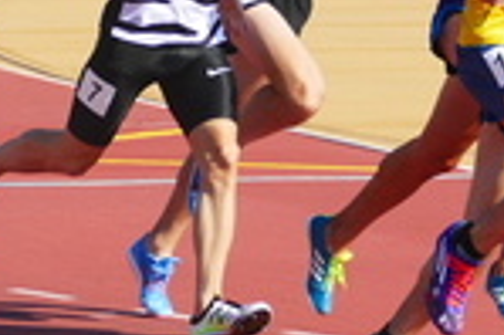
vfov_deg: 3.1
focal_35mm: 443
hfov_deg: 4.7
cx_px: 487
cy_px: 135
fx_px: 6195
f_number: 3.9
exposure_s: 1/1000
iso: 125
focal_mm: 44.41
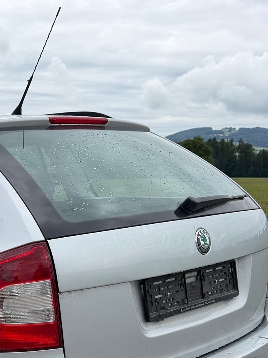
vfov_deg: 34.8
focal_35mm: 54
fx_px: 557
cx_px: -41
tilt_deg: -9.1
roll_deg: -1.6
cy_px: 265
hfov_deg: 24.8
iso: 80
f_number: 1.78
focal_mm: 6.76
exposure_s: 1/2110
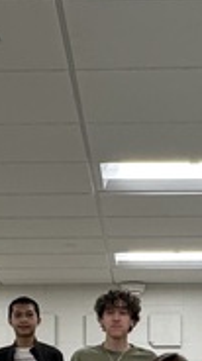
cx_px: 129
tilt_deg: -1.0
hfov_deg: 14.2
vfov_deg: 22.7
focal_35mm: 85
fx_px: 812
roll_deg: -0.2
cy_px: 449
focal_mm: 2.22
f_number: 2.2
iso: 200
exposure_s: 1/120
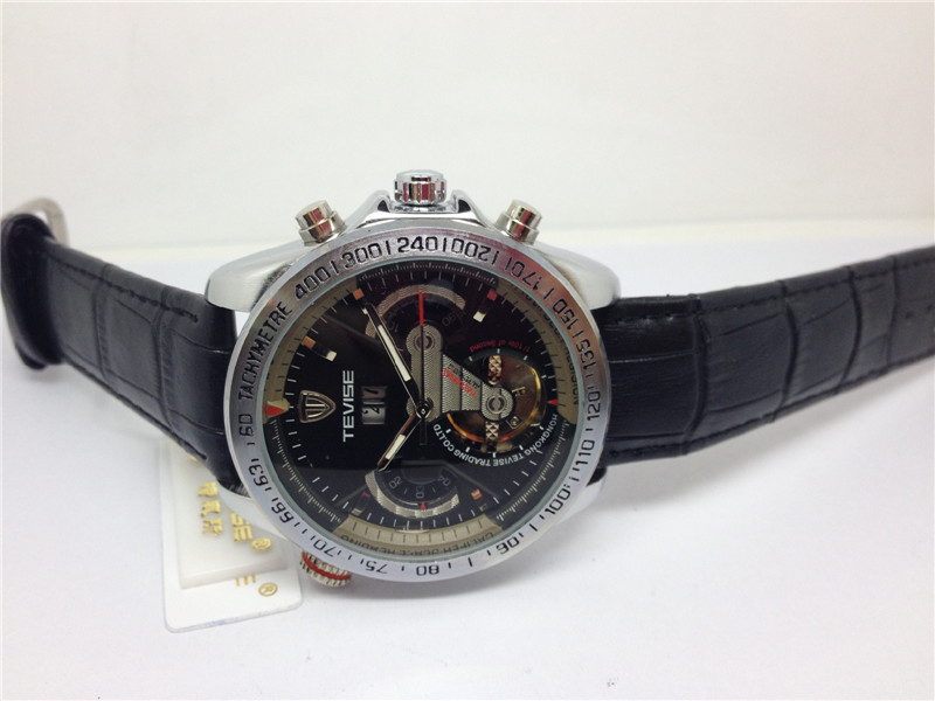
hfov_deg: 52.6
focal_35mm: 35
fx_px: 945
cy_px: 350
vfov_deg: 40.7
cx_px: 468
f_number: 2.4
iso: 64
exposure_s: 1/100
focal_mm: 4.28
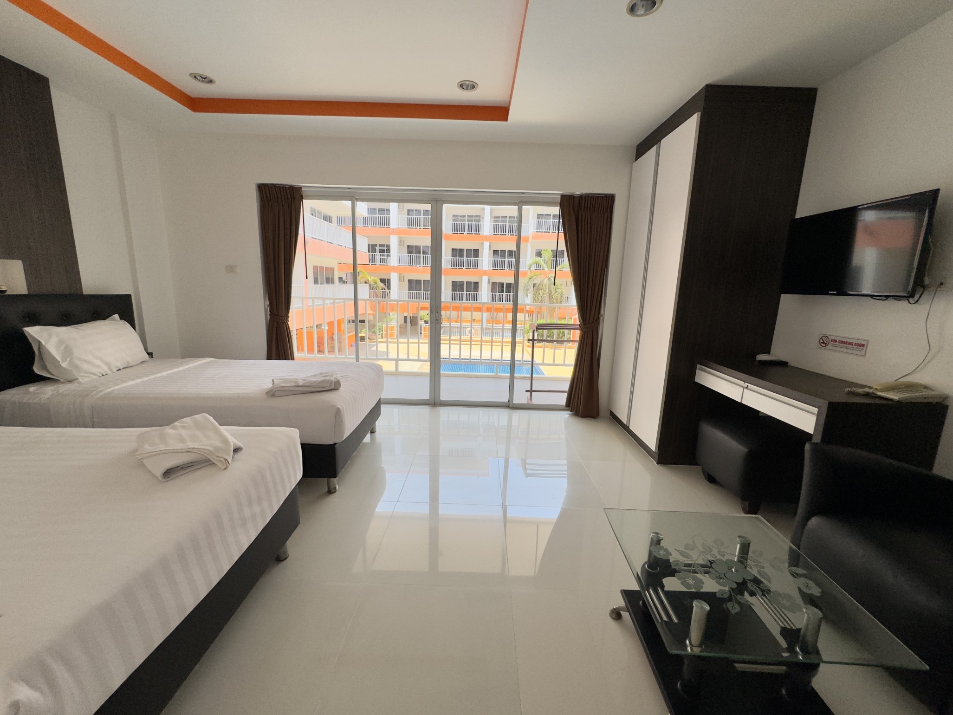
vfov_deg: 85.7
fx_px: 385
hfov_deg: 102.1
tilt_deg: -9.1
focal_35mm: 14
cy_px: 358
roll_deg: -1.2
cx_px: 476
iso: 100
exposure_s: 1/99
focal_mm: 2.22
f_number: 2.2
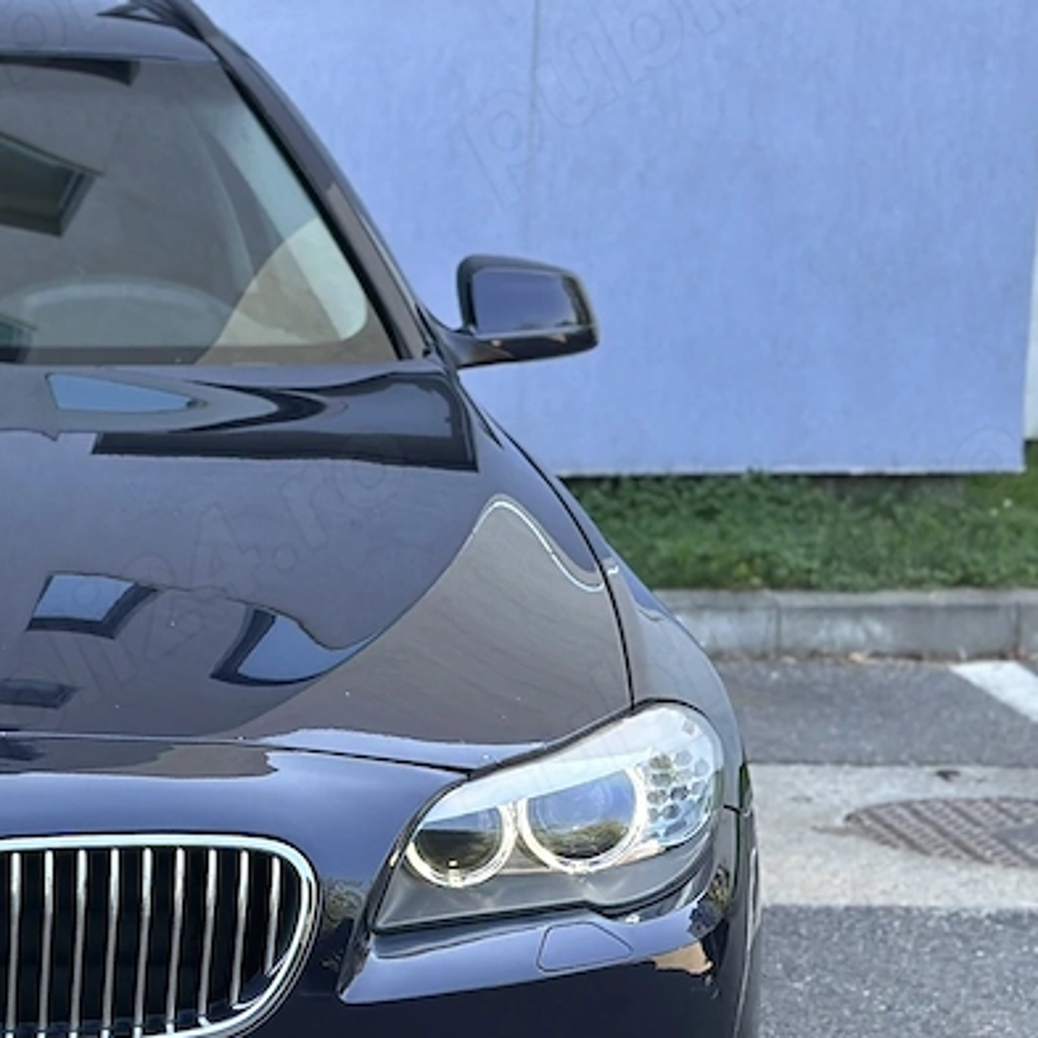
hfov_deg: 15.6
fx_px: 3664
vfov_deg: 16.1
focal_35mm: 108
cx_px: -188
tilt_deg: -10.4
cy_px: 684
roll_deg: -0.1
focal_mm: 6.86
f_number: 1.78
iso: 80
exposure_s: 1/360
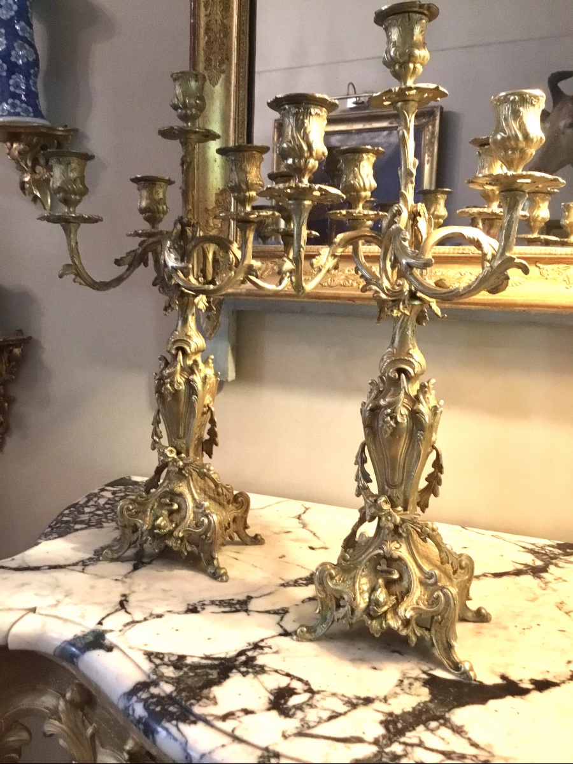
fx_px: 684
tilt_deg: -8.6
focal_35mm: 31
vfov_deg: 58.4
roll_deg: +0.7
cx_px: 286
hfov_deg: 45.4
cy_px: 382
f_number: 2.4
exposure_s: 1/24
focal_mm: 3.3
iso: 200
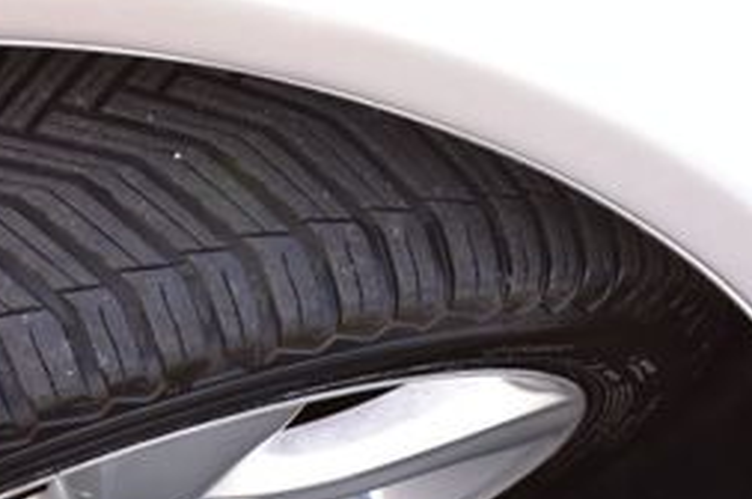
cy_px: 505
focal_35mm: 76
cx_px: -45
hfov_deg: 25.1
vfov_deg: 17.5
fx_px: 1586
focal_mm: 20
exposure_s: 1/80
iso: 400
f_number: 8
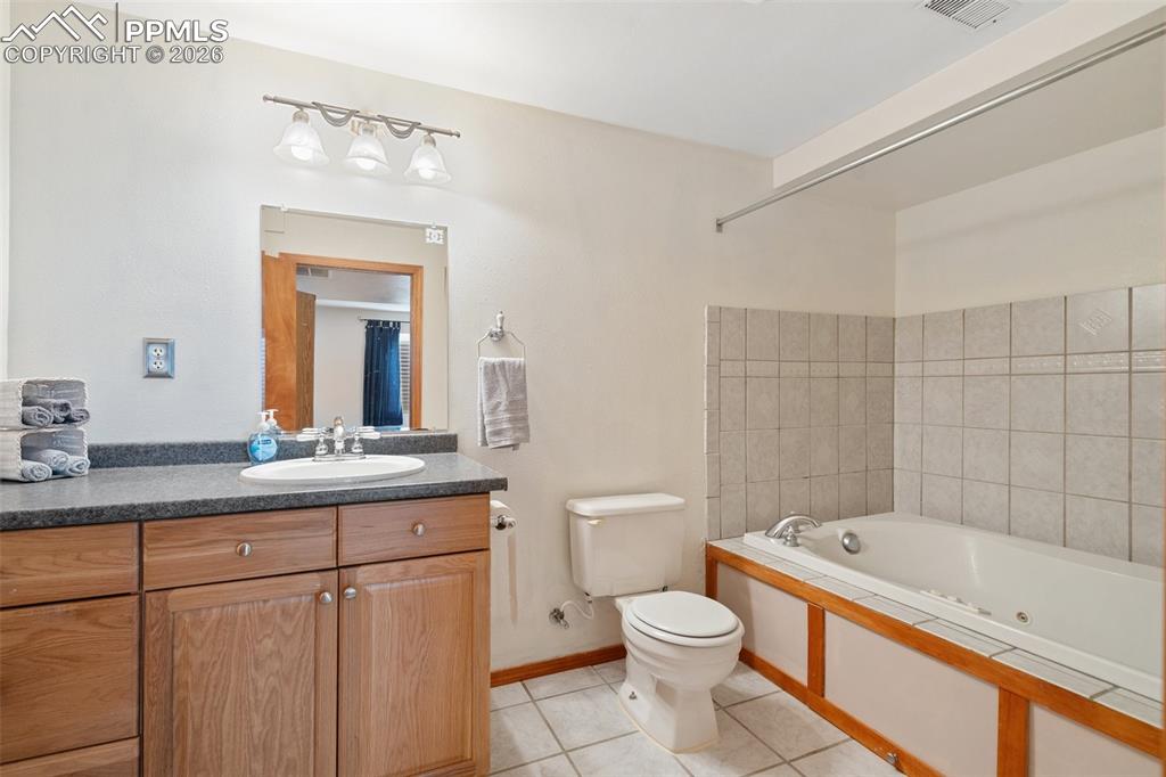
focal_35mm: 16
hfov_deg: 96.8
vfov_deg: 73.7
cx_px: 583
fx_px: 518
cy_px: 388
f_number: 6.7
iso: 800
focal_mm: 16
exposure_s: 1/8
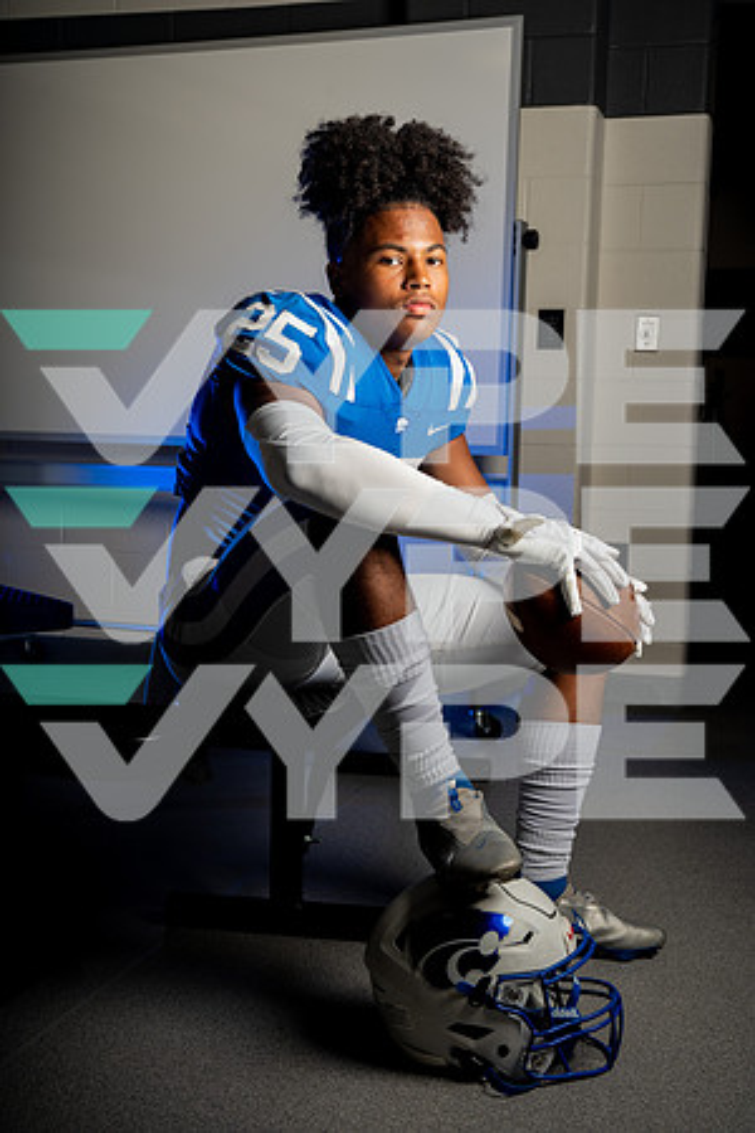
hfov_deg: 27.5
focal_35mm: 49
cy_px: 566
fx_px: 1541
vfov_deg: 40.3
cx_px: 378
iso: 64
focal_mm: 49
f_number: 8
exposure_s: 1/250
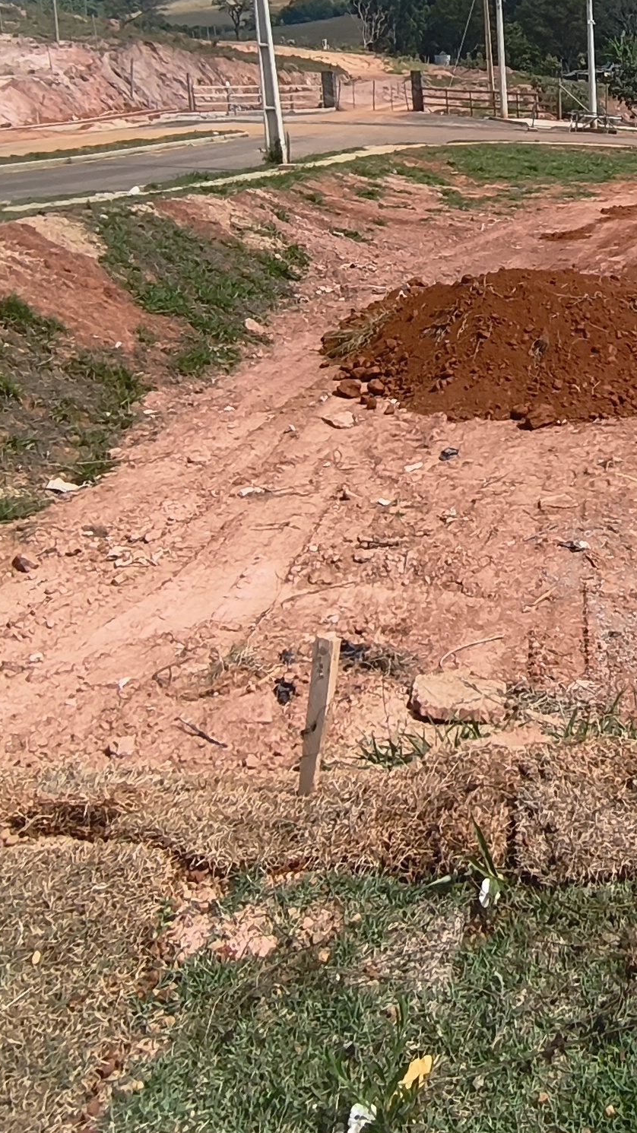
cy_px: 261
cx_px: 705
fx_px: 1081
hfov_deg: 29.5
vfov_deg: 52.4
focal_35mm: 36
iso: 50
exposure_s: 1/2064
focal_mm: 1.65
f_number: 2.2
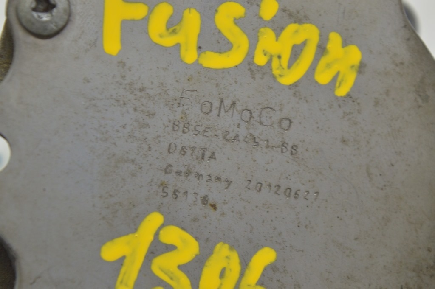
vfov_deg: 16.5
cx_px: 218
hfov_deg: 24.6
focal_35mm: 82
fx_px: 996
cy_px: 144
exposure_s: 1/20
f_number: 5.6
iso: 400
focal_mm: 55
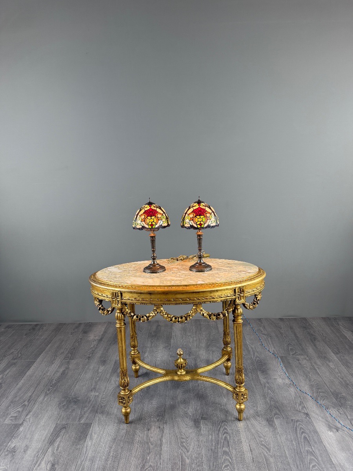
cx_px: 176
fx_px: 326
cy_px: 236
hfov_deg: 56.8
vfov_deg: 71.6
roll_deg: +1.6
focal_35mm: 24
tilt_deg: -11.0
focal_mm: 6.76
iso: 200
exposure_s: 1/100
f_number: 1.78
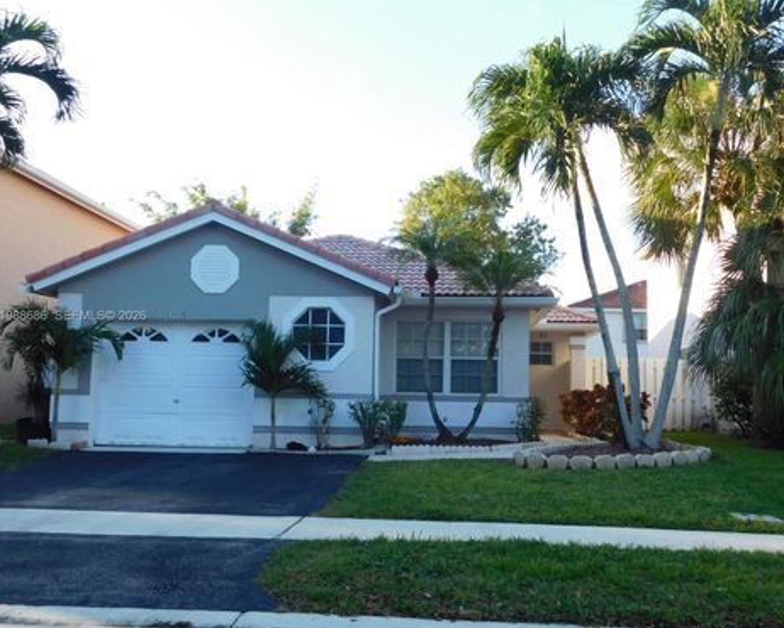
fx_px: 882
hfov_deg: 47.9
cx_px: 406
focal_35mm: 38
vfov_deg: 39.2
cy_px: 317
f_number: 3.5
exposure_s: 1/250
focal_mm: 6.3
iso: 125
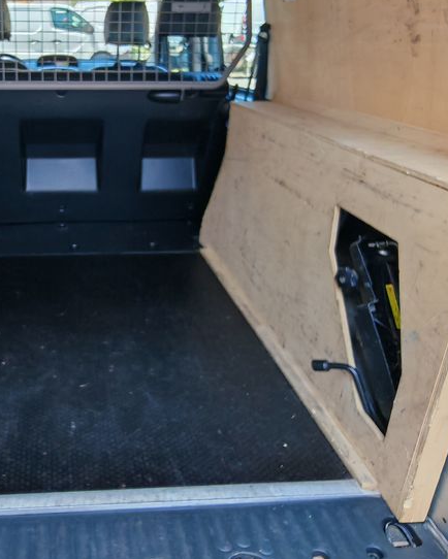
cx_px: 81
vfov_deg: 62.9
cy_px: 200
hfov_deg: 49.6
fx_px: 447
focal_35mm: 27
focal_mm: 1.82
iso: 50
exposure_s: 1/100
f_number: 2
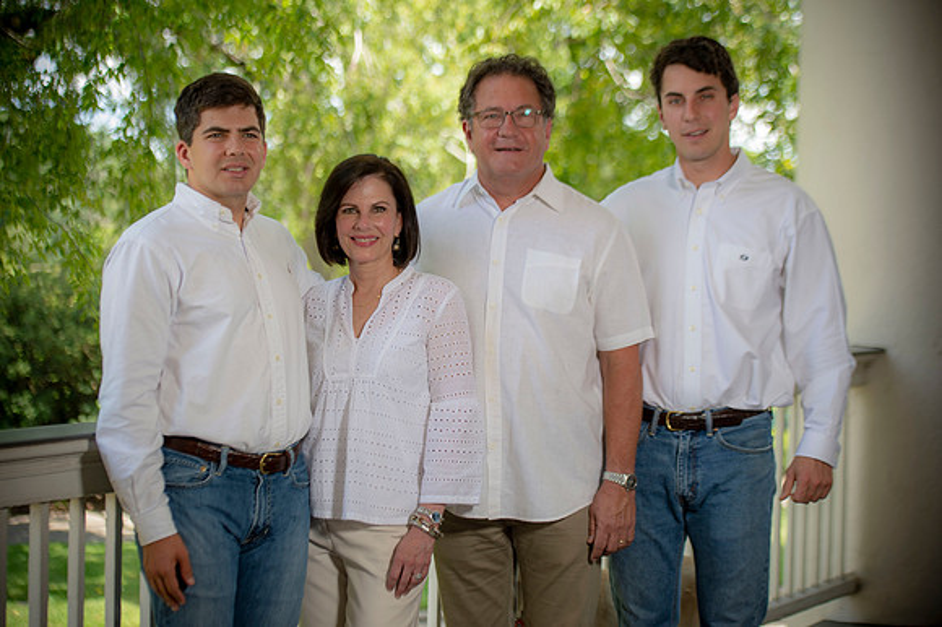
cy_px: 314
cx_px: 471
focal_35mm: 70
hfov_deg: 28.9
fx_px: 1831
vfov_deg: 19.4
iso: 100
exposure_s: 1/200
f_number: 3.2
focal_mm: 70
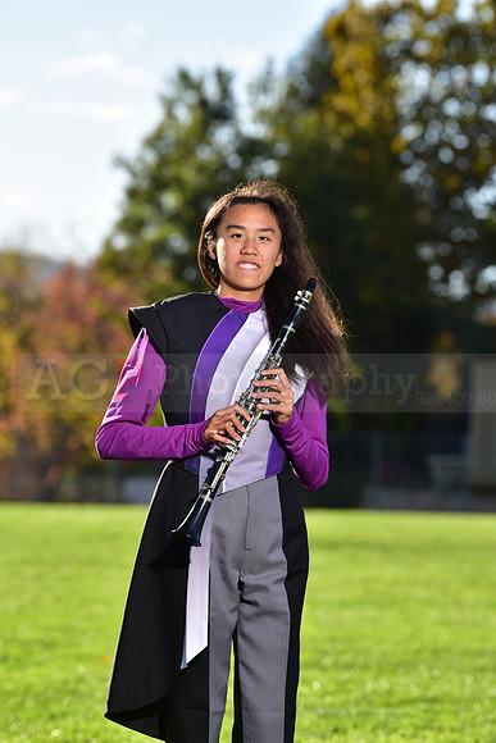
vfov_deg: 11.4
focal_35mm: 180
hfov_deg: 7.6
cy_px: 372
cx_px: 248
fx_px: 3717
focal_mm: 180
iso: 80
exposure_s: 1/250
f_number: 5.6
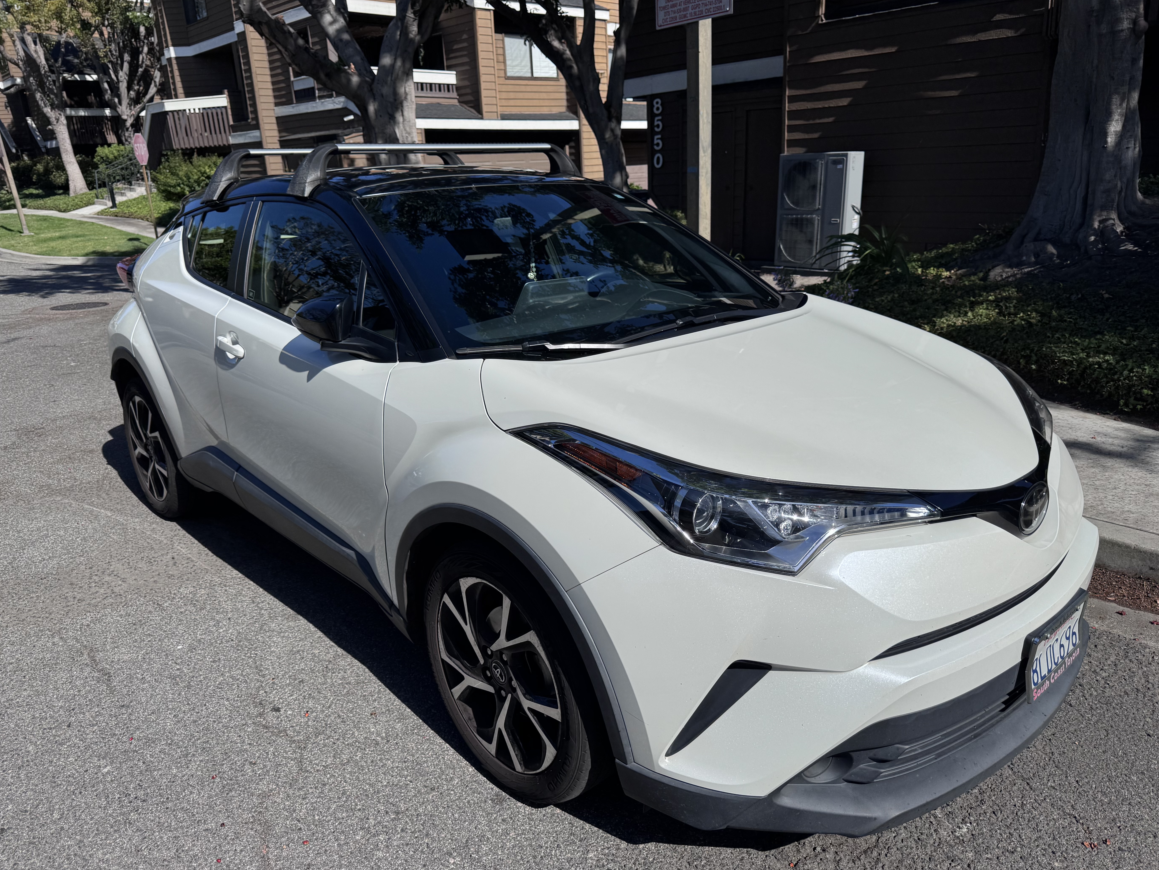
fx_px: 837
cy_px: 437
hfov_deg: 69.4
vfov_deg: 54.9
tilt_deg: -18.3
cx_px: 572
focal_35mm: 25
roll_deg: +2.9
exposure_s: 1/9009
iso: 80
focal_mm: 6.76
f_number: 1.78
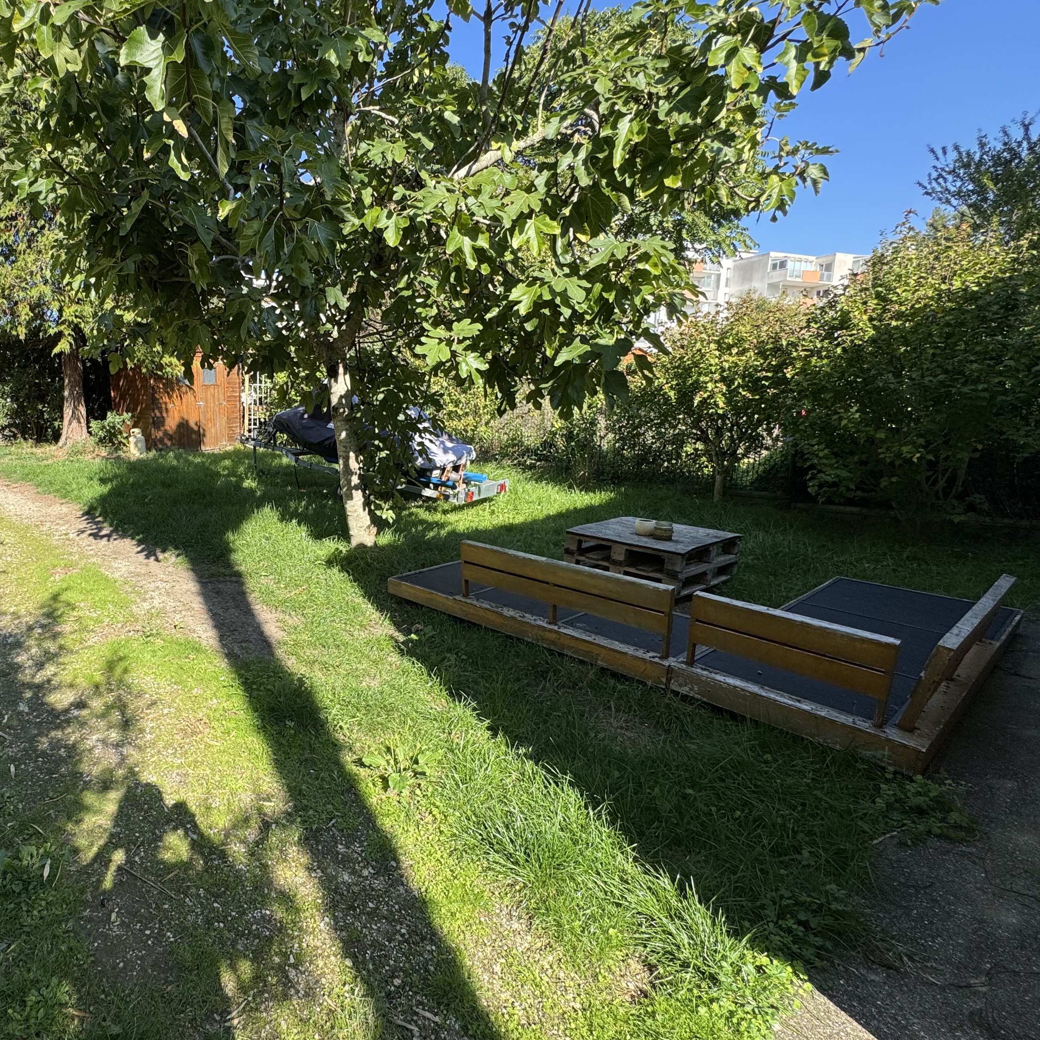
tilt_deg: -9.6
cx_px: 261
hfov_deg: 72.3
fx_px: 646
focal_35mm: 19
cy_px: 522
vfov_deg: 77.7
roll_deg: +1.6
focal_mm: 2.22
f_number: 2.2
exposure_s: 1/620
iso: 40
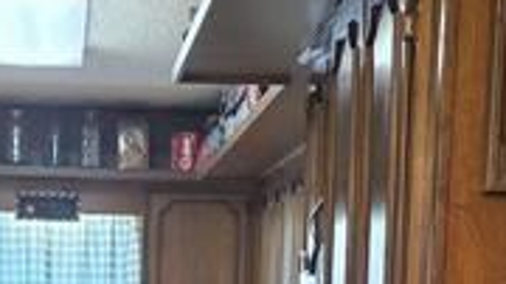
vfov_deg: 10.6
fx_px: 1435
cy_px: 517
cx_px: 149
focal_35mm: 107
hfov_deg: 19.9
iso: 1000
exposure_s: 1/120
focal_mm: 6.25
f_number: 1.7
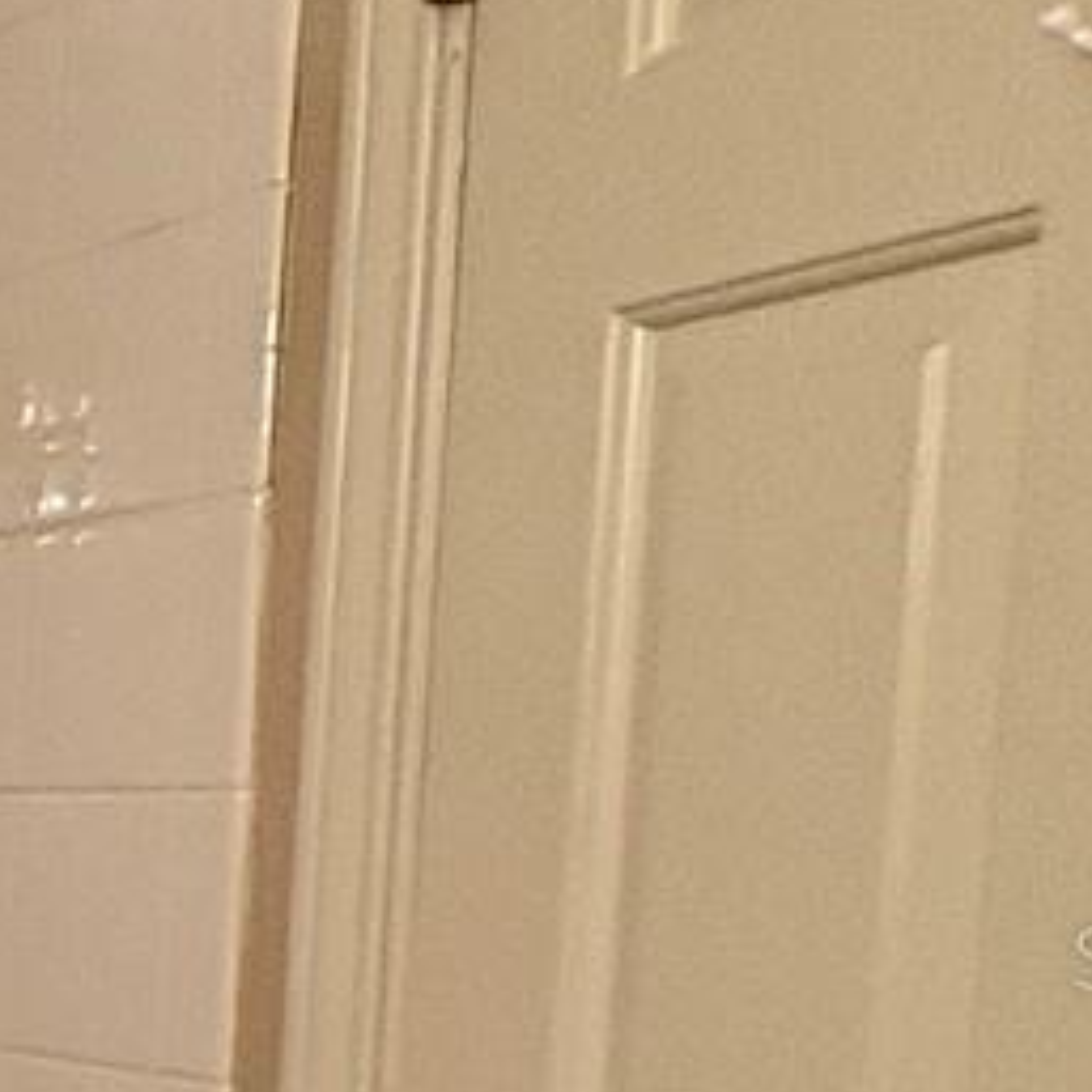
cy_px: 956
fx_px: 2748
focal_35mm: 77
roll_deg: -0.2
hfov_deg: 12.7
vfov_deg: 22.0
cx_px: -1925
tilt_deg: -2.8
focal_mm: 2.22
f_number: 2.2
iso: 125
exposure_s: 1/60
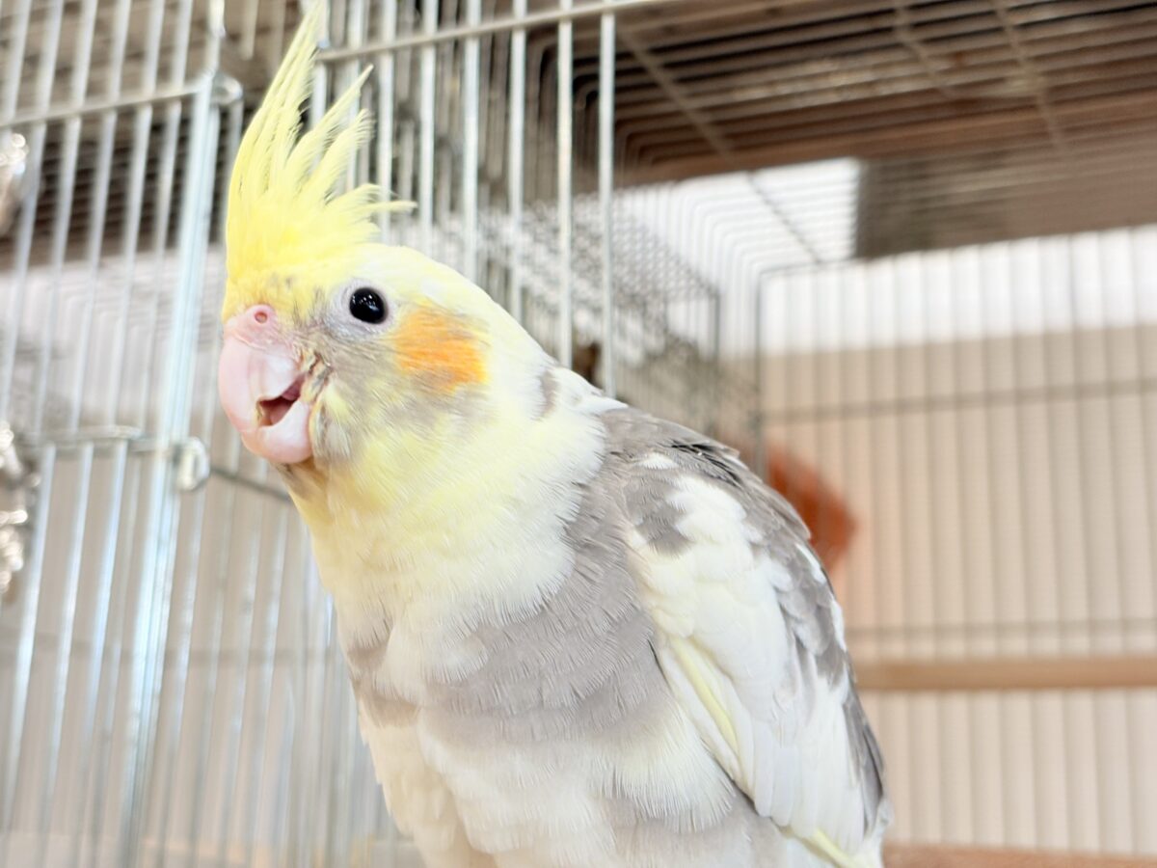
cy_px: 434
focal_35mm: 52
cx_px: 578
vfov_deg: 28.0
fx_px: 1738
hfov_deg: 36.8
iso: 50
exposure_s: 1/50
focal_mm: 5.96
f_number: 1.6
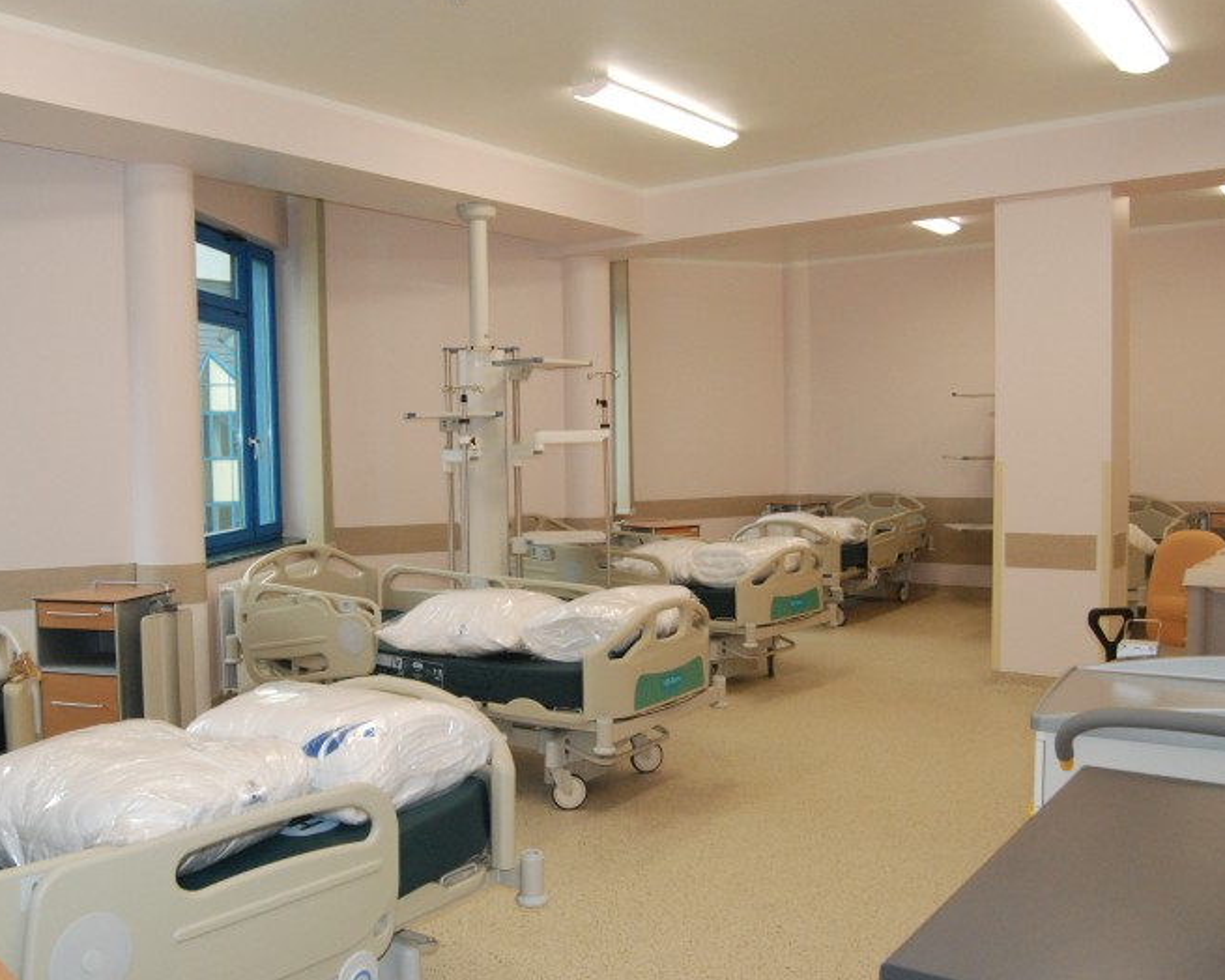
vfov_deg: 47.1
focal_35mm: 31
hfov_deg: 57.0
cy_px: 494
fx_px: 1124
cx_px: 529
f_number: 5.6
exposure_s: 1/100
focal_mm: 18
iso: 1250
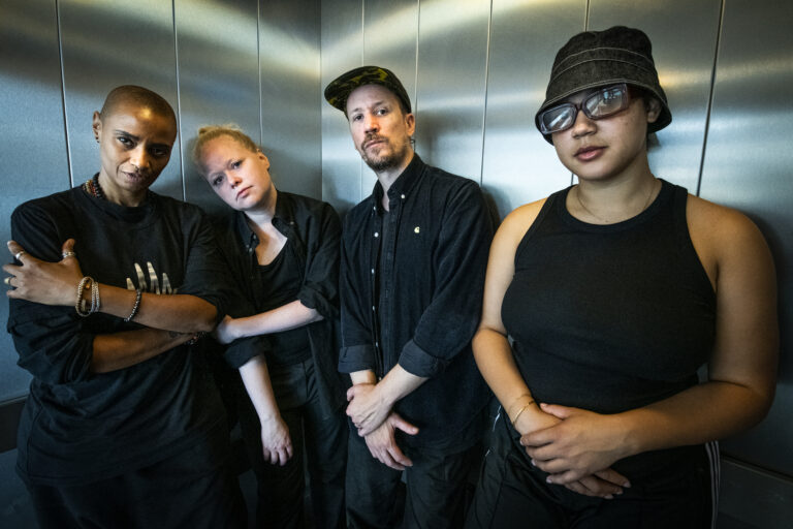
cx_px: 396
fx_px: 330
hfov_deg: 100.4
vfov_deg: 77.3
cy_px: 264
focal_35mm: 15
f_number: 6.3
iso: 3200
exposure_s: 1/125
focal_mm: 15
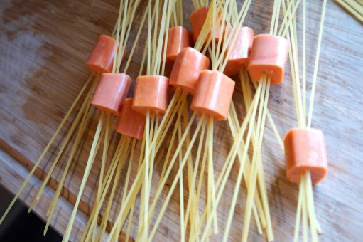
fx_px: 480
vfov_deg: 28.3
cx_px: 179
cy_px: 125
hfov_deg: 41.5
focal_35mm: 48
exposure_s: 1/60
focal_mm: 27
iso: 200
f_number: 4
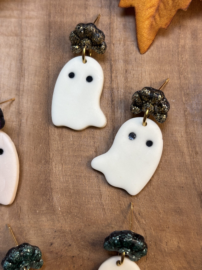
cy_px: 135
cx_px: 101
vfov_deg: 36.8
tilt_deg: -78.3
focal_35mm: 52
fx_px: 405
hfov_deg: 28.0
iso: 50
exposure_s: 1/65
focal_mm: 5.96
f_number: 1.6
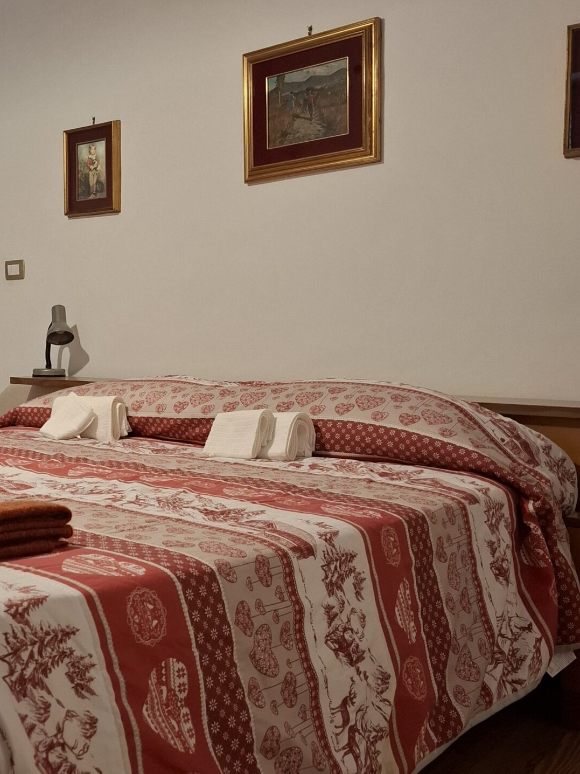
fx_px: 916
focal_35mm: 41
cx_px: 115
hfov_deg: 34.1
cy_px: 383
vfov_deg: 45.8
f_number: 1.8
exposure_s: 1/50
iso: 250
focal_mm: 5.54
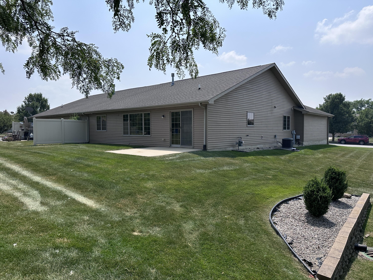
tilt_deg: -2.3
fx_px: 259
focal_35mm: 24
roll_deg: +0.1
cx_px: 186
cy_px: 140
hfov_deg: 71.6
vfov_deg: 56.8
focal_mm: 6.86
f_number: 1.78
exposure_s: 1/8929
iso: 80
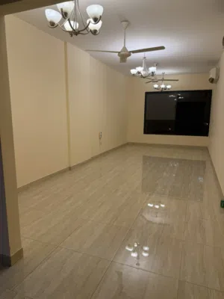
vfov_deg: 71.6
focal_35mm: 24
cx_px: 112
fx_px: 207
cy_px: 150
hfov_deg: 56.8
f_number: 1.78
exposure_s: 1/100
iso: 100
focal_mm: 6.76
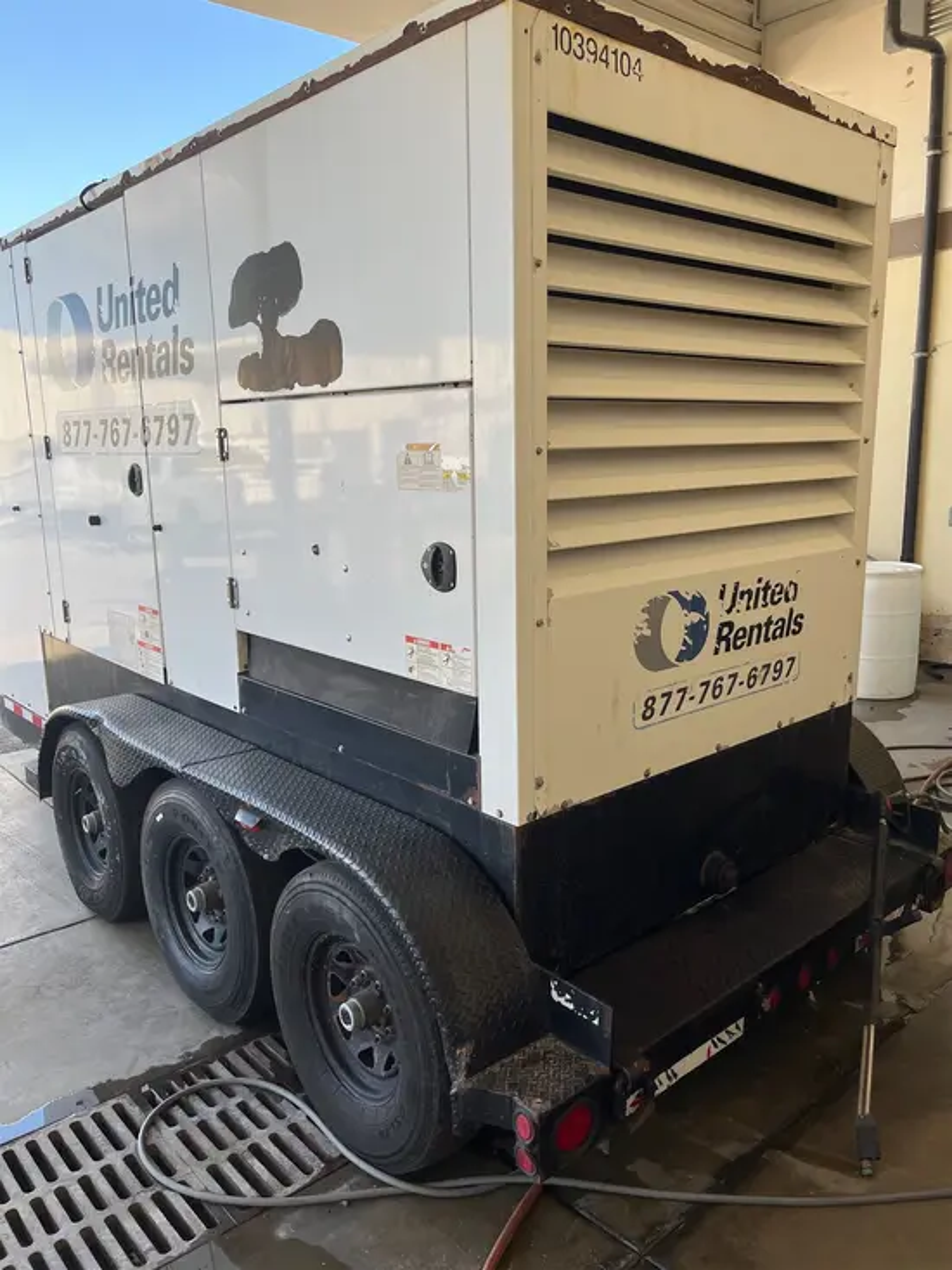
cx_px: 476
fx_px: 953
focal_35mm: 26
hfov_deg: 53.1
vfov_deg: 67.3
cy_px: 635
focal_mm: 5.1
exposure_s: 1/419
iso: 50
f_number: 1.6
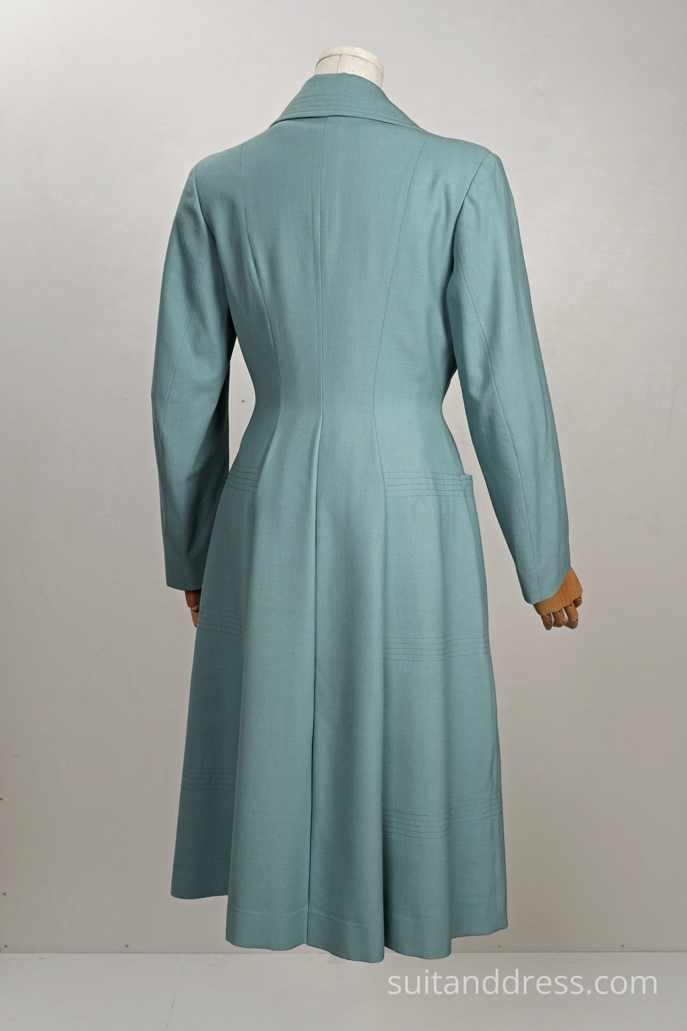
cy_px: 516
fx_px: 1374
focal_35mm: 48
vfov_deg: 41.1
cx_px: 344
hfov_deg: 28.1
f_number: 7.1
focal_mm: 32
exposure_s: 1/30
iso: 320
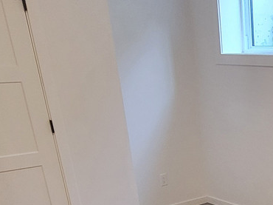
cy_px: 272
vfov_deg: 23.6
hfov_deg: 30.8
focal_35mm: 54
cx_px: 317
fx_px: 426
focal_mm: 2.2
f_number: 2.2
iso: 400
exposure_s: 1/60
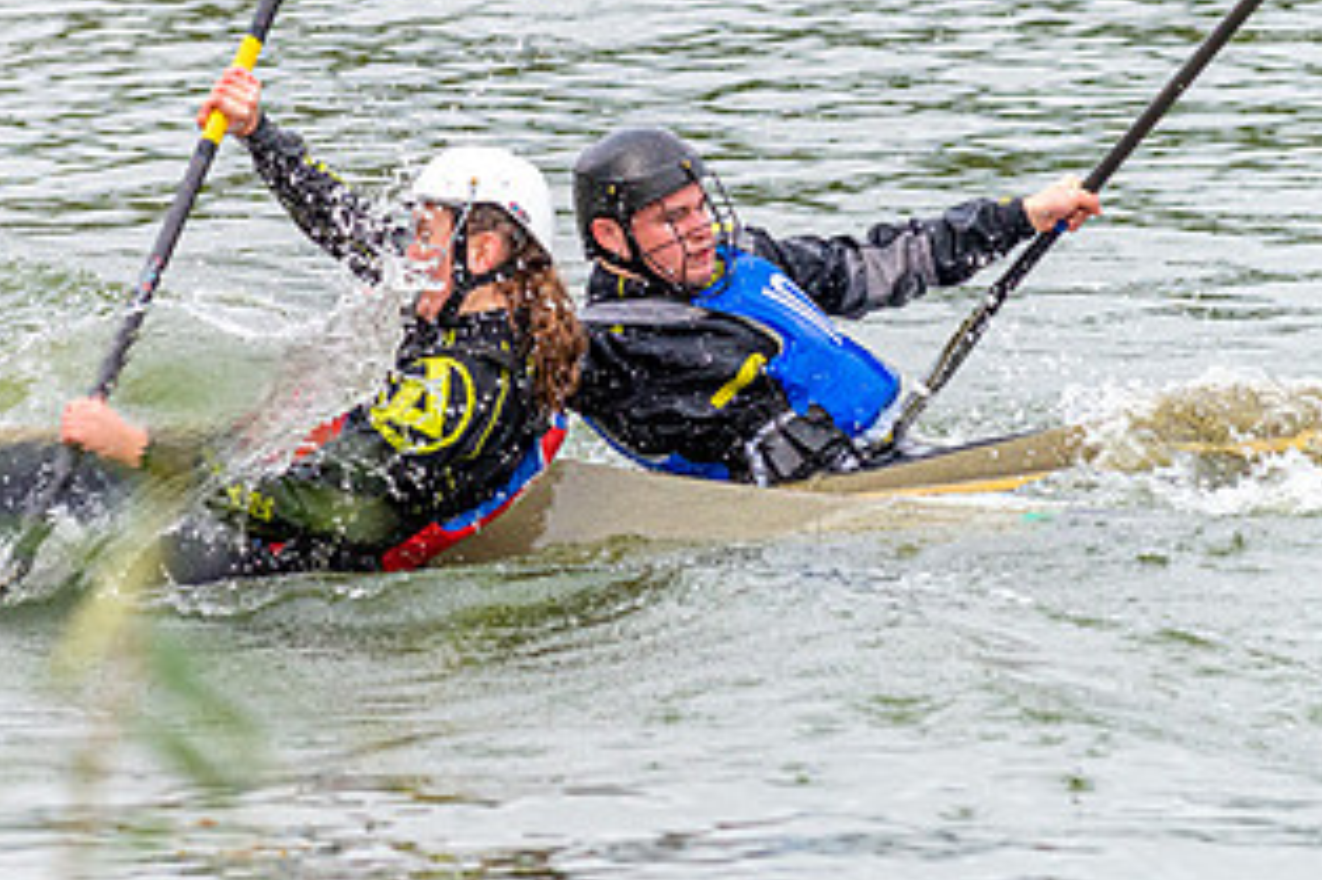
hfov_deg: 4.2
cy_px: 277
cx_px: 647
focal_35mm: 486
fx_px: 17837
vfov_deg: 2.8
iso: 2500
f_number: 4
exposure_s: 1/3200
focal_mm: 200
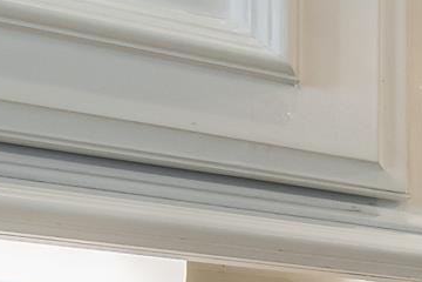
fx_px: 1383
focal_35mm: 118
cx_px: 1449
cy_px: 556
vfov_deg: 10.7
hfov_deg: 9.7
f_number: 8
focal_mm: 17
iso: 800
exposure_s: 1/30
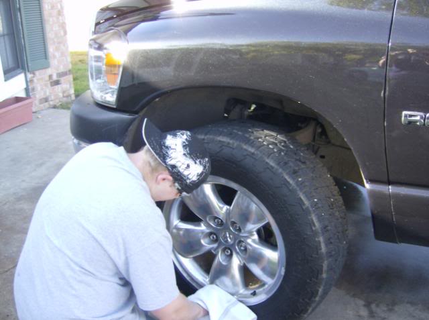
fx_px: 445
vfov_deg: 39.5
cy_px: 160
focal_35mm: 36
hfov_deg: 51.5
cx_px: 214
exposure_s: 1/82.1
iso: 100
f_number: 2.8
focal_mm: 6
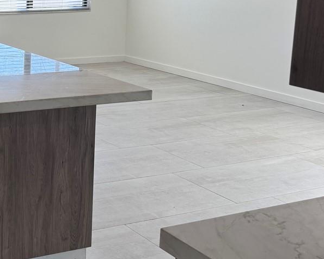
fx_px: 604
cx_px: -53
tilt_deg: -11.4
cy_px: 46
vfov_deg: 23.8
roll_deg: -0.3
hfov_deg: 27.0
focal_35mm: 63
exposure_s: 1/390
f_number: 1.78
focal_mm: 6.76
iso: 80
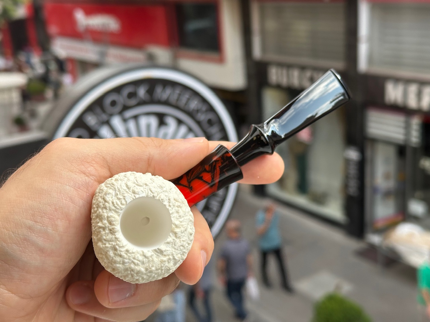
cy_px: 161
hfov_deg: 39.7
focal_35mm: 48
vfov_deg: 30.3
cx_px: 215
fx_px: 596
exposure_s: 1/803
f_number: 1.78
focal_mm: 6.86
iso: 64
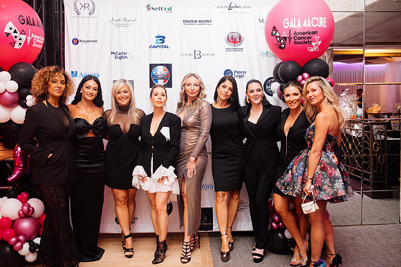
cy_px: 134
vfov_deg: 37.9
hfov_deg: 54.4
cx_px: 200
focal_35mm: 35
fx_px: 390
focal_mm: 35
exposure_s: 1/200
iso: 2500
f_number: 2.8
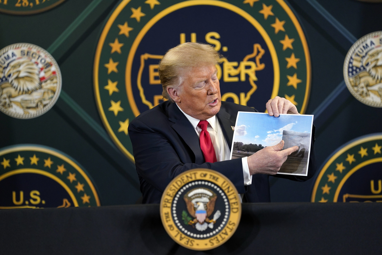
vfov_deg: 6.9
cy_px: 128
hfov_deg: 10.3
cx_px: 191
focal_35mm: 200
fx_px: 2122
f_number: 2.8
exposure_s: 1/500
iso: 1600
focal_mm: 200
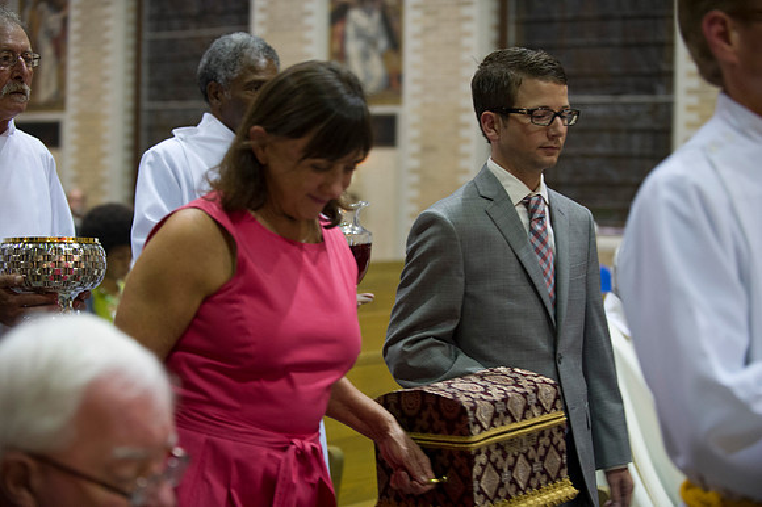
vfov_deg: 19.4
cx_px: 381
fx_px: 1481
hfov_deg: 28.9
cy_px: 254
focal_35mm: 70
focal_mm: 70
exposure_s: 1/60
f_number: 2.8
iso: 1600
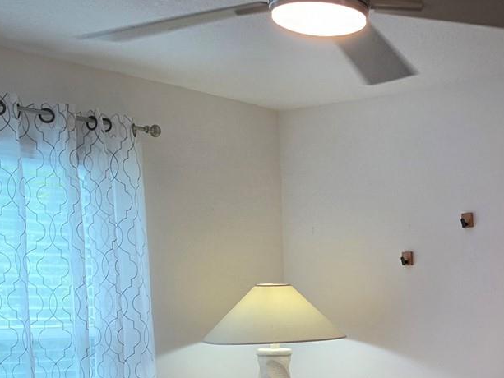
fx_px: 874
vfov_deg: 23.4
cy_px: 374
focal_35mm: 60
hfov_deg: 29.8
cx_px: 516
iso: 64
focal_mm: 6.5
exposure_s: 1/120
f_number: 1.4
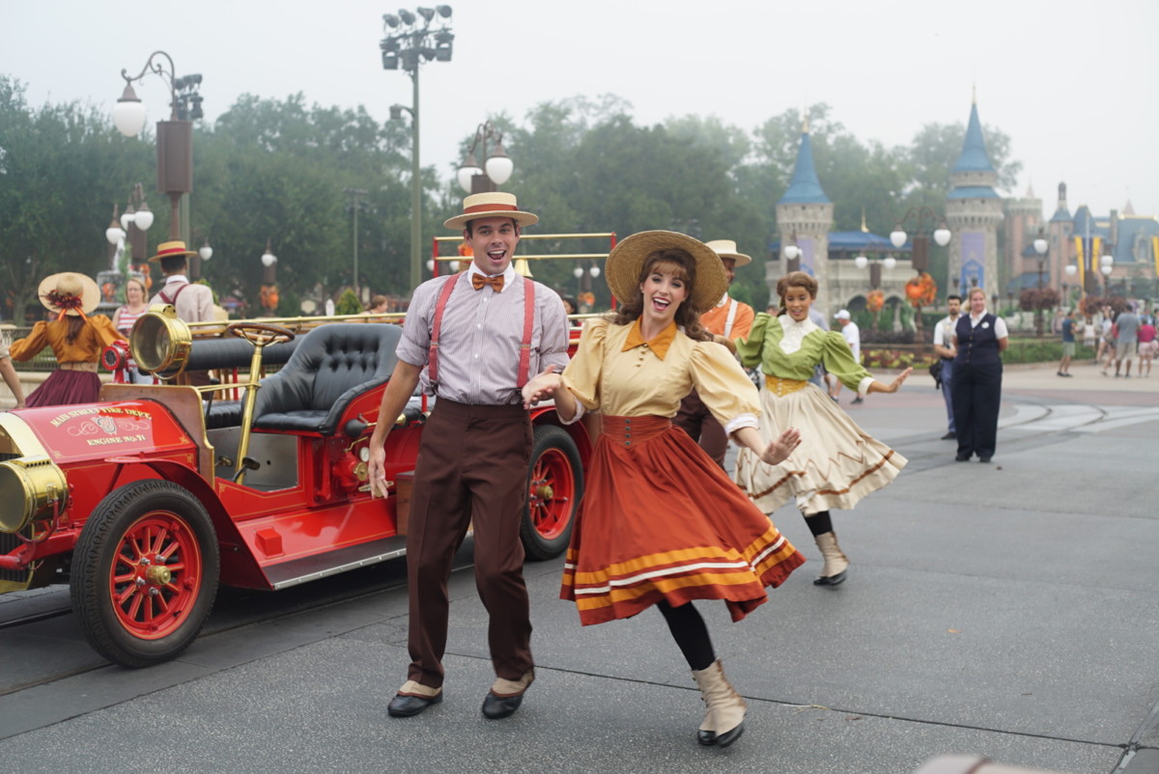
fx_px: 1611
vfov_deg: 27.0
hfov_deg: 39.6
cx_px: 580
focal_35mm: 50
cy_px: 387
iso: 200
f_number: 4
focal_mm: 50
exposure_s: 1/160
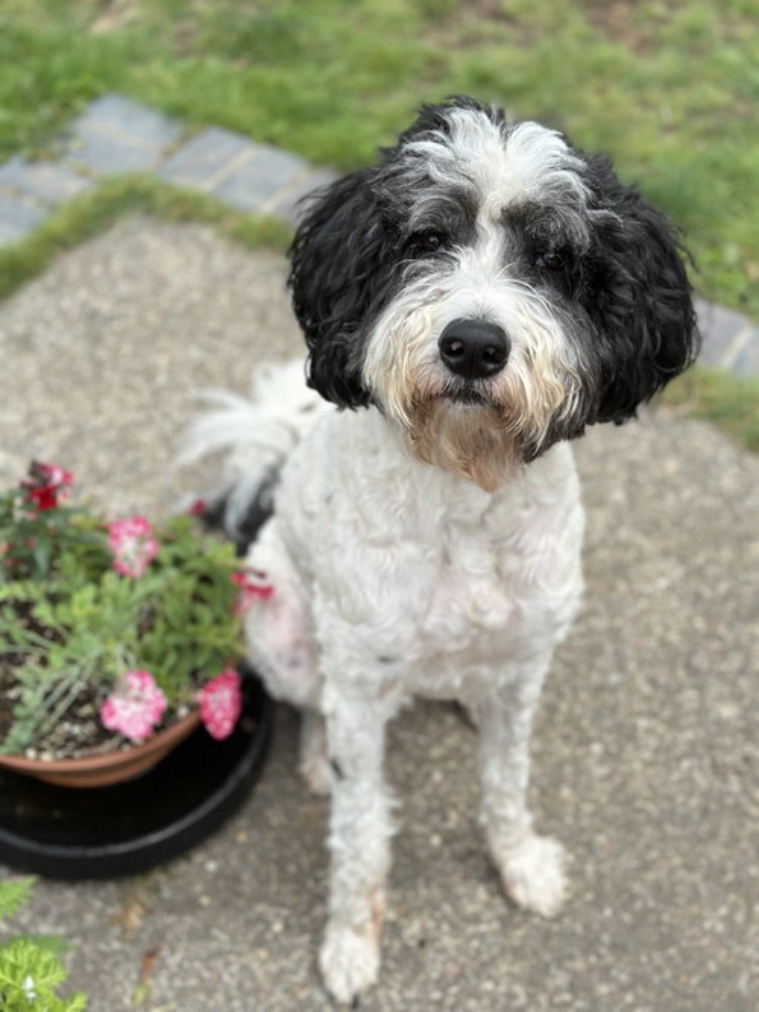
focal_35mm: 48
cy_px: 506
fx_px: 1404
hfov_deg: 30.3
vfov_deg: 39.7
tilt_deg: -48.5
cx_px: 380
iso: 80
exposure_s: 1/1783
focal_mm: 6.86
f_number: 1.78
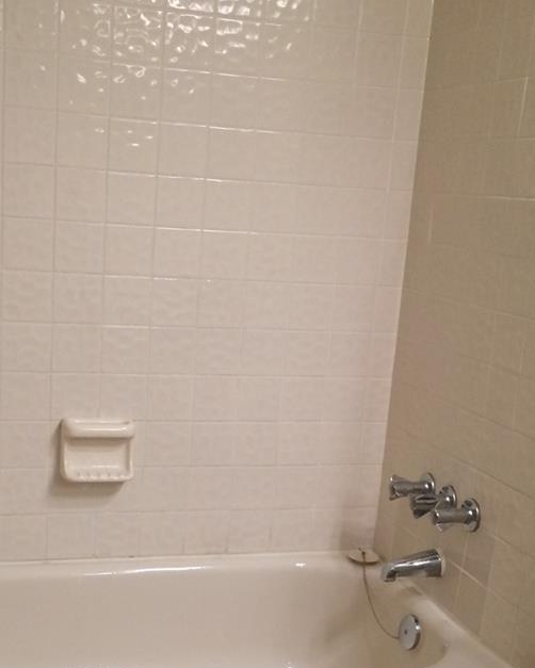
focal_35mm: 56
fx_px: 1108
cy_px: 451
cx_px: 207
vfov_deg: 33.2
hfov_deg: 27.1
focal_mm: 4.12
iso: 50
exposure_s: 1/30
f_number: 2.2
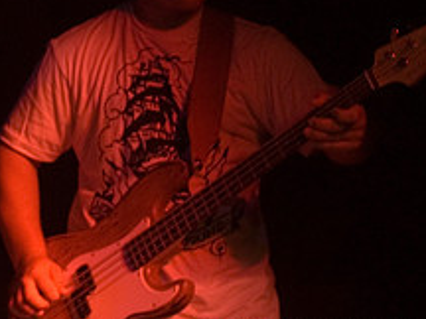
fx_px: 1665
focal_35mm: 135
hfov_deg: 14.5
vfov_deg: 10.8
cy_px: -28
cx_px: 75
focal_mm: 35
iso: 800
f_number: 2.8
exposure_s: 1/40
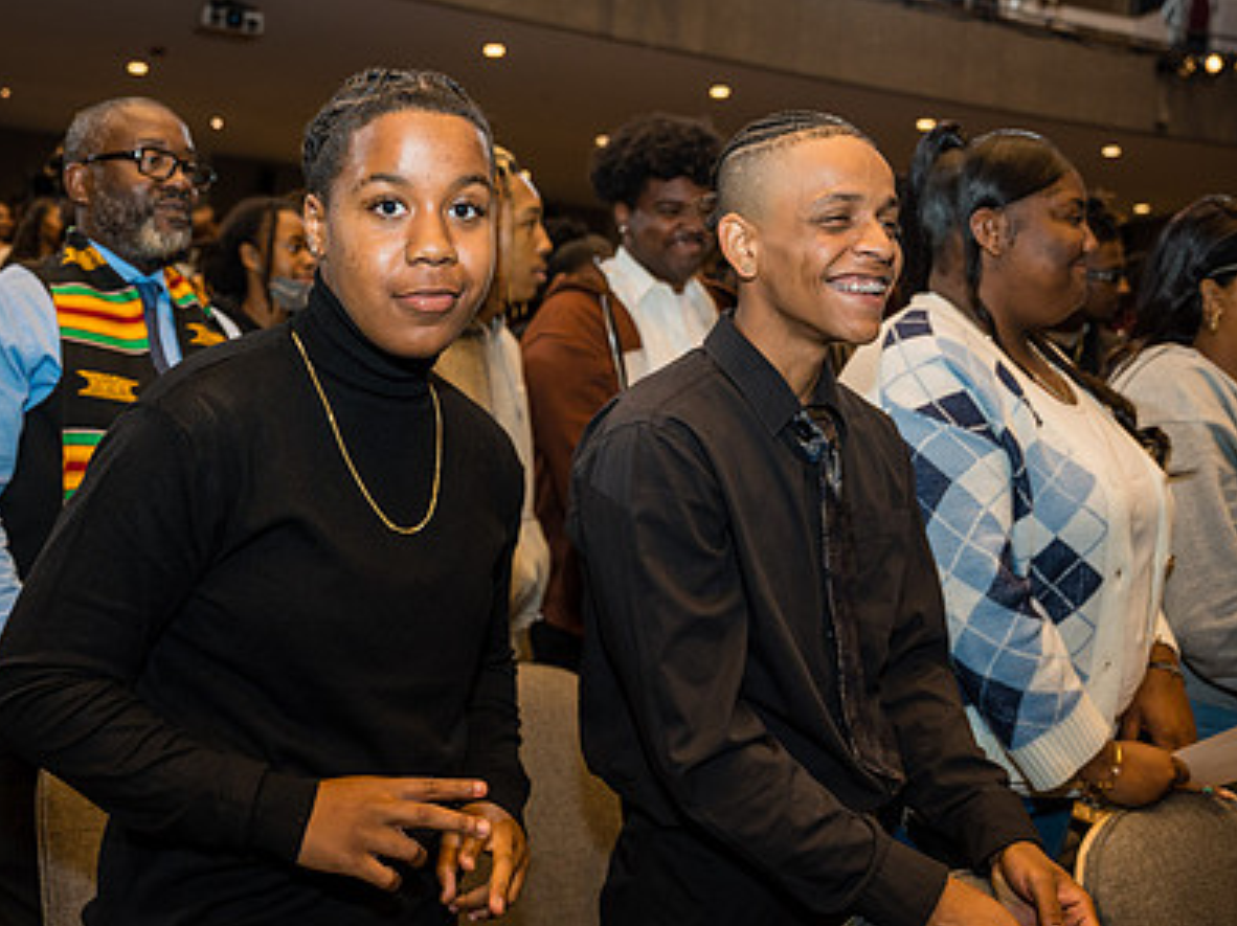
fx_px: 1214
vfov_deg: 41.7
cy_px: 479
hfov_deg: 53.6
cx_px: 496
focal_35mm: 34
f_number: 2.8
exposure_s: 1/250
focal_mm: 24
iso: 640
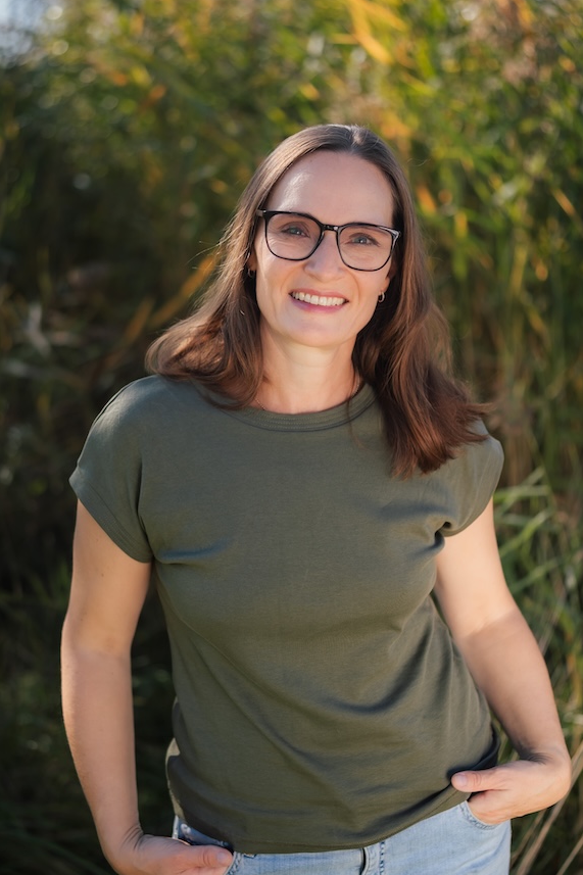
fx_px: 875
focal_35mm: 36
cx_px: 299
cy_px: 443
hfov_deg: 36.9
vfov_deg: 53.1
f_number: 1.4
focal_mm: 35
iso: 64
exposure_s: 1/2000
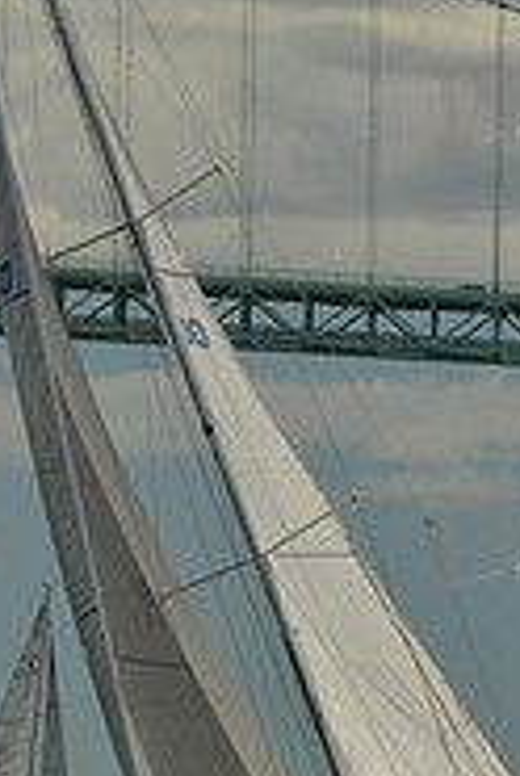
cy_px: 323
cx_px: 216
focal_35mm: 454
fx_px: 9799
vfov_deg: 4.5
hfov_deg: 3.0
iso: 400
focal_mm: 145
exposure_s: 1/800
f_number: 9
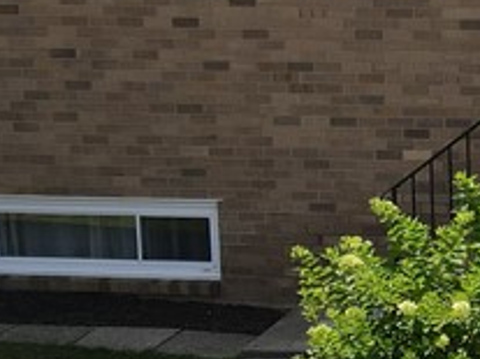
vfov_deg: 12.4
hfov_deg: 15.4
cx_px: 705
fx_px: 1649
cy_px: 229
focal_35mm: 119
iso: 100
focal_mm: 4.5
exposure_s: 1/640
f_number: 2.8
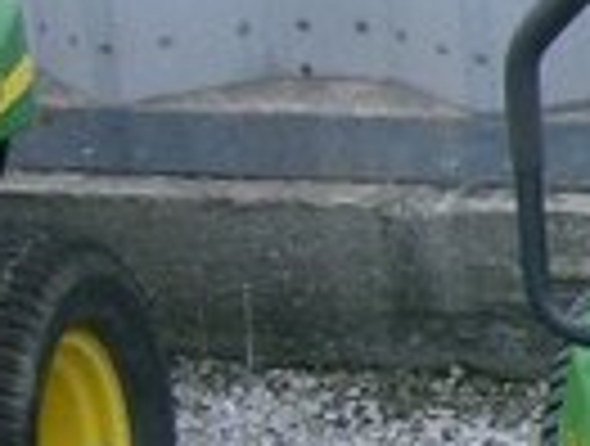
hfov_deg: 11.9
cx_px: 1144
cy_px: 613
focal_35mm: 149
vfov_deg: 9.8
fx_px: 2547
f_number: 4.7
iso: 100
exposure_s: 1/246
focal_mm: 6
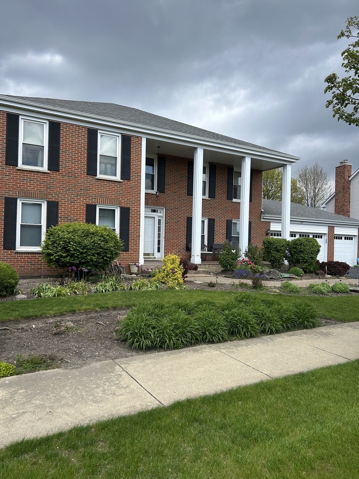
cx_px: 180
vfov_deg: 67.3
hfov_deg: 53.1
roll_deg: +0.5
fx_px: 360
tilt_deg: +1.7
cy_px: 240
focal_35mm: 26
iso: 50
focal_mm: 5.7
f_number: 1.5
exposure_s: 1/2045
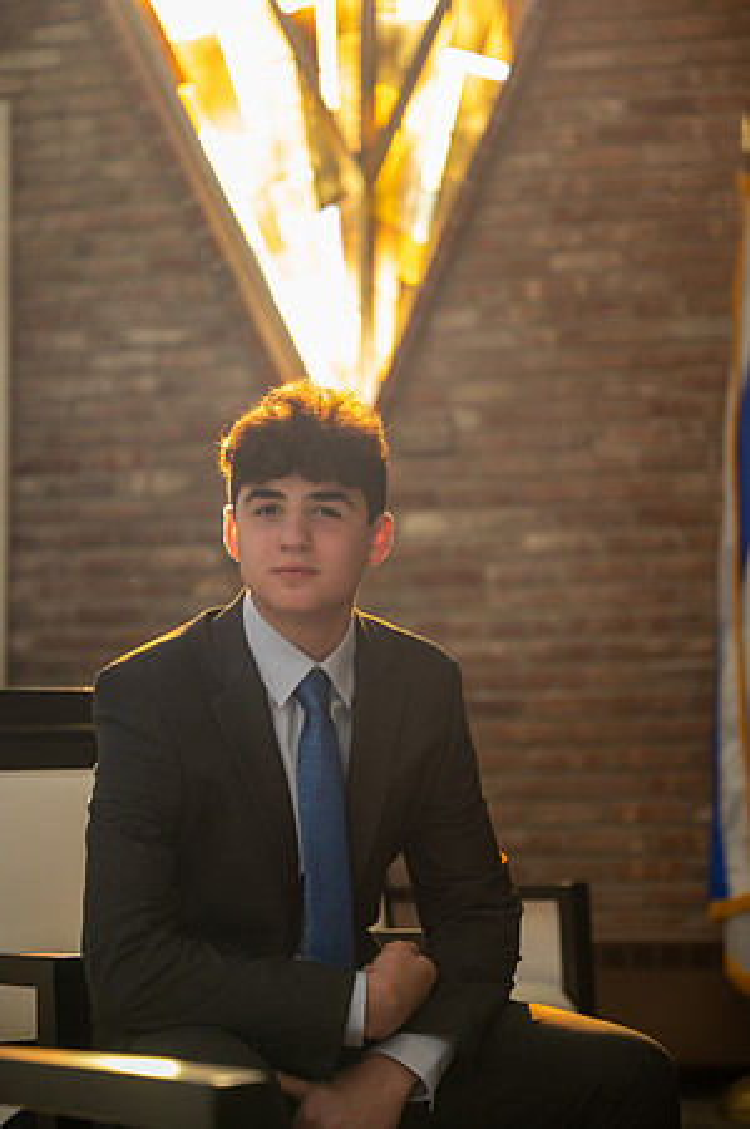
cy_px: 564
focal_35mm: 70
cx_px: 375
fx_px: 2192
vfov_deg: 28.9
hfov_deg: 19.4
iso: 1000
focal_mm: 70
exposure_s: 1/250
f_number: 2.8
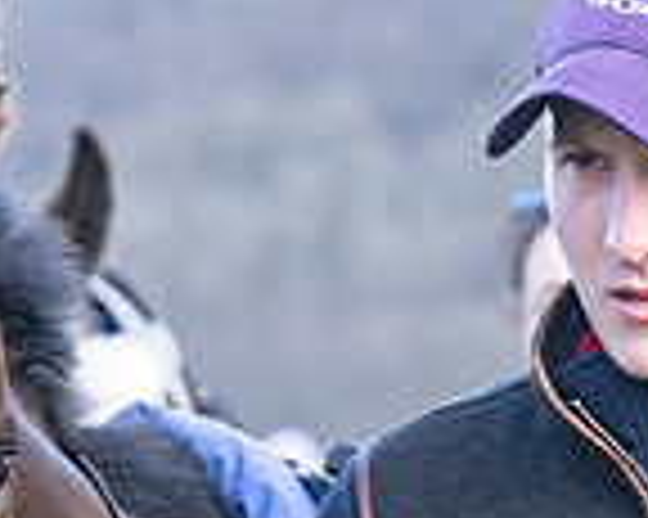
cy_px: 506
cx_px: 237
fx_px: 14163
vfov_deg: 2.1
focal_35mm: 739
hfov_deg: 2.6
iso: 400
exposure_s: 1/320
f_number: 5
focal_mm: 104
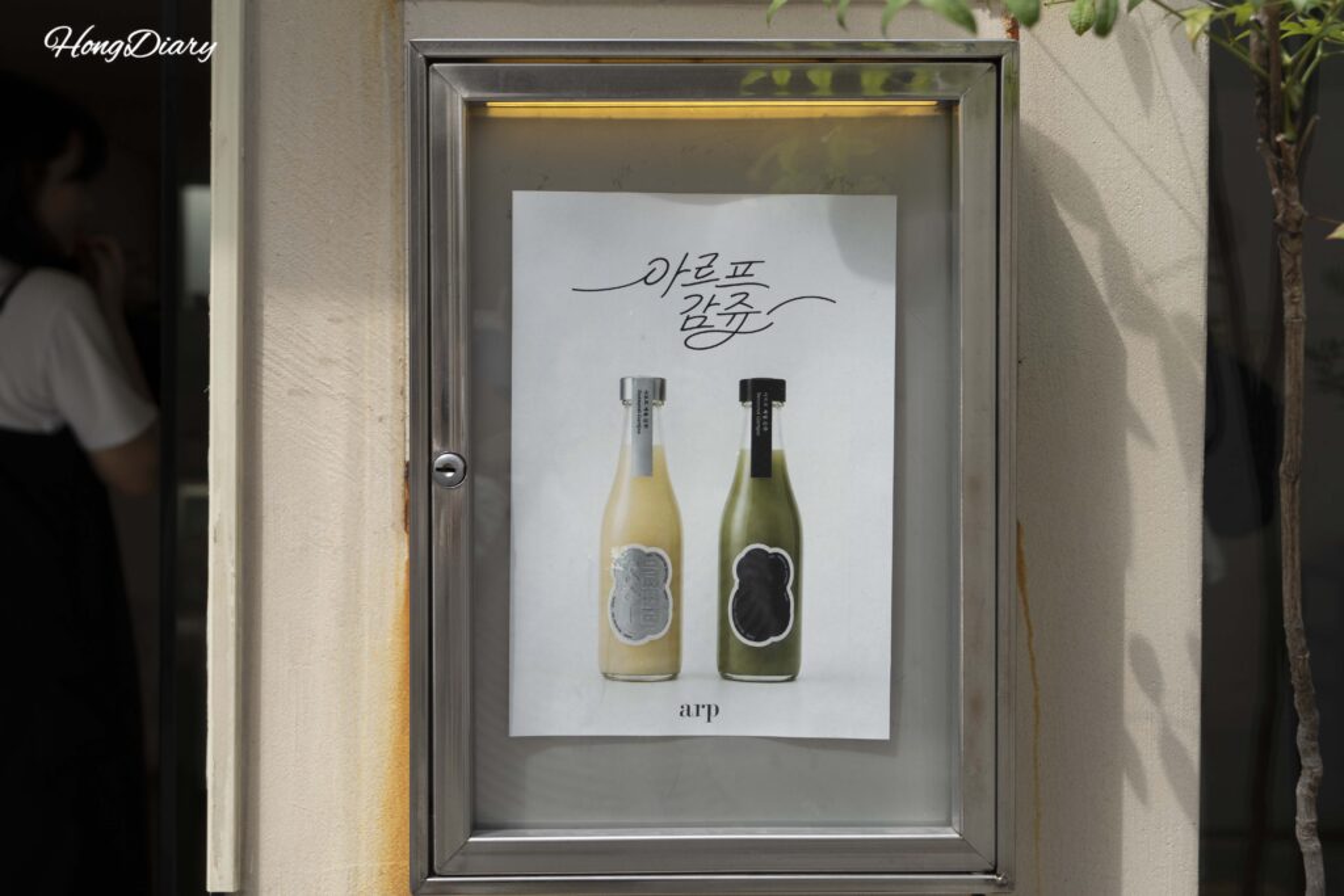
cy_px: 448
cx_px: 672
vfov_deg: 28.7
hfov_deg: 41.9
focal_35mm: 47
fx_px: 1755
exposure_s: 1/200
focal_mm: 47
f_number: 6.3
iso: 100
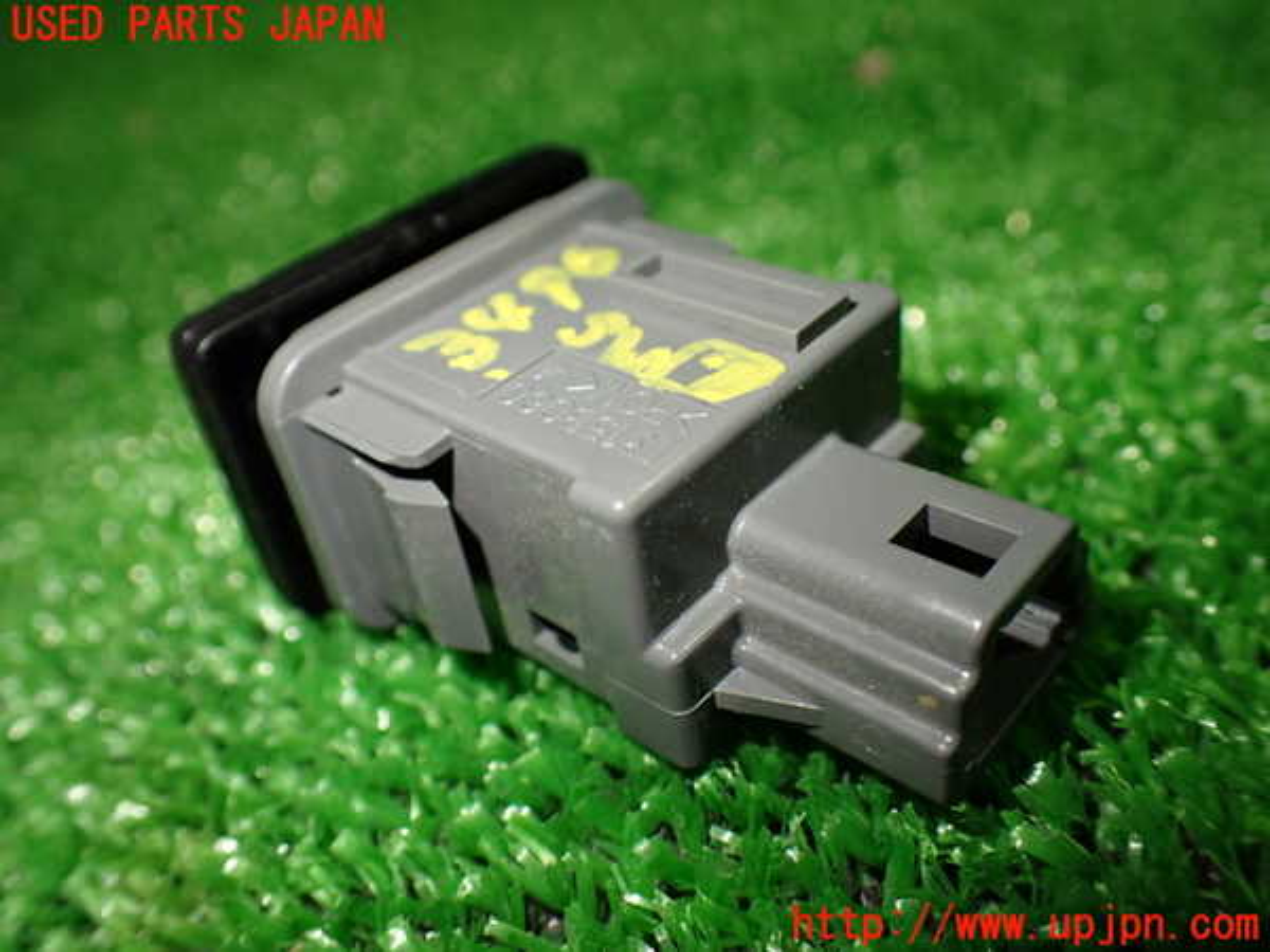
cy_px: 476
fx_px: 1101
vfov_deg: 46.8
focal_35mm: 30
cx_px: 635
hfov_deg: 60.0
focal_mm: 5.4
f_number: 2.3
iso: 400
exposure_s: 1/125
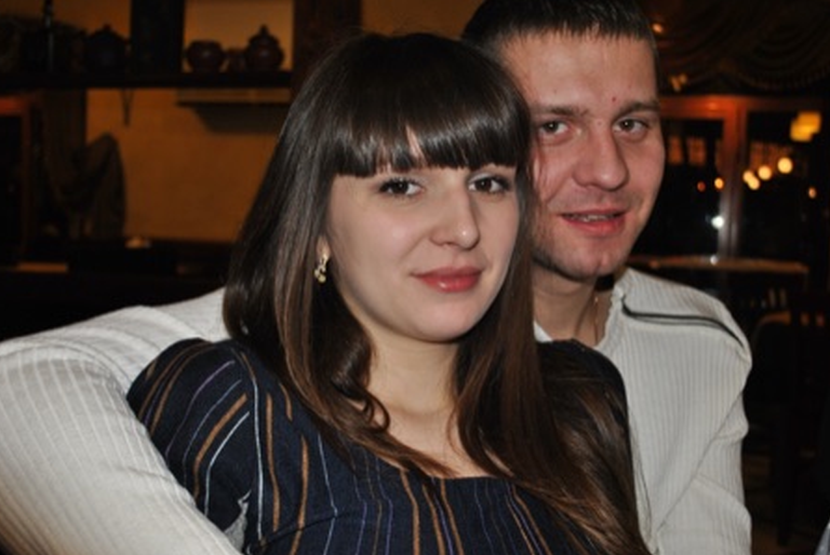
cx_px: 430
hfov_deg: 46.4
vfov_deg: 31.9
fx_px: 969
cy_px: 292
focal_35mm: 42
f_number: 4
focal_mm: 24
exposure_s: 1/60
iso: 200
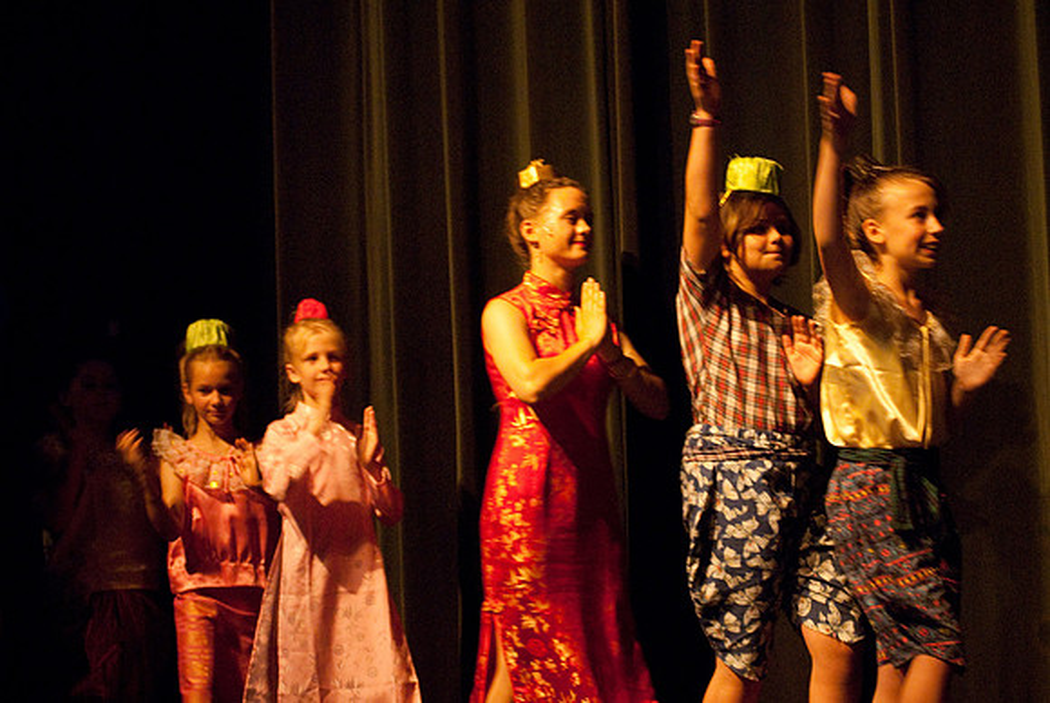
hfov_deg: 17.0
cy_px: 352
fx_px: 3503
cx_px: 525
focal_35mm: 120
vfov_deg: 11.4
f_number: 2.8
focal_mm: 80
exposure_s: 1/50
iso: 1000
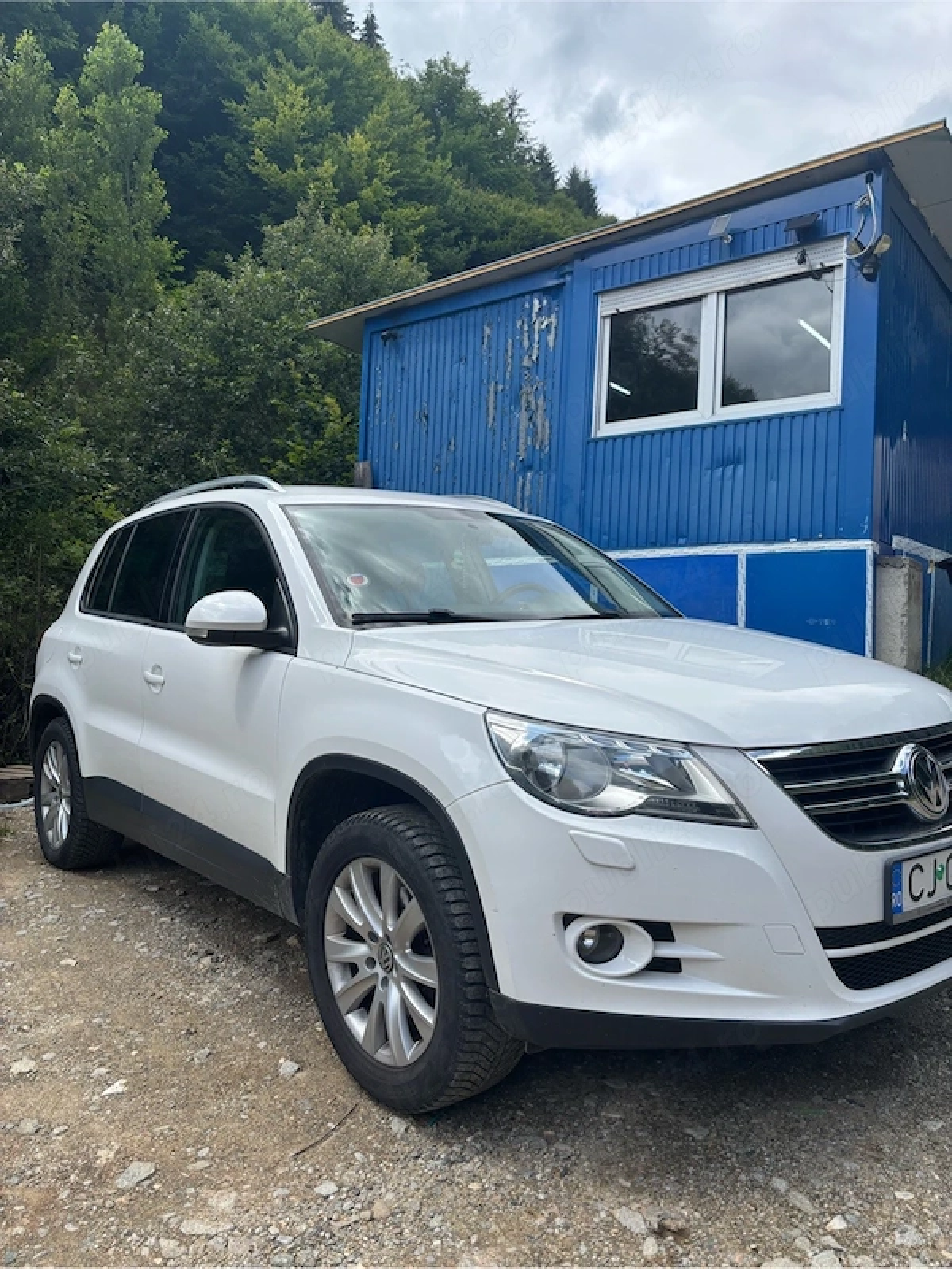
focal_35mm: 26
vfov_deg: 67.3
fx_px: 953
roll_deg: -4.0
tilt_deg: +1.9
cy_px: 634
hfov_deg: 53.1
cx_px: 476
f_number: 1.6
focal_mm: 5.96
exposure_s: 1/1949
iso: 50
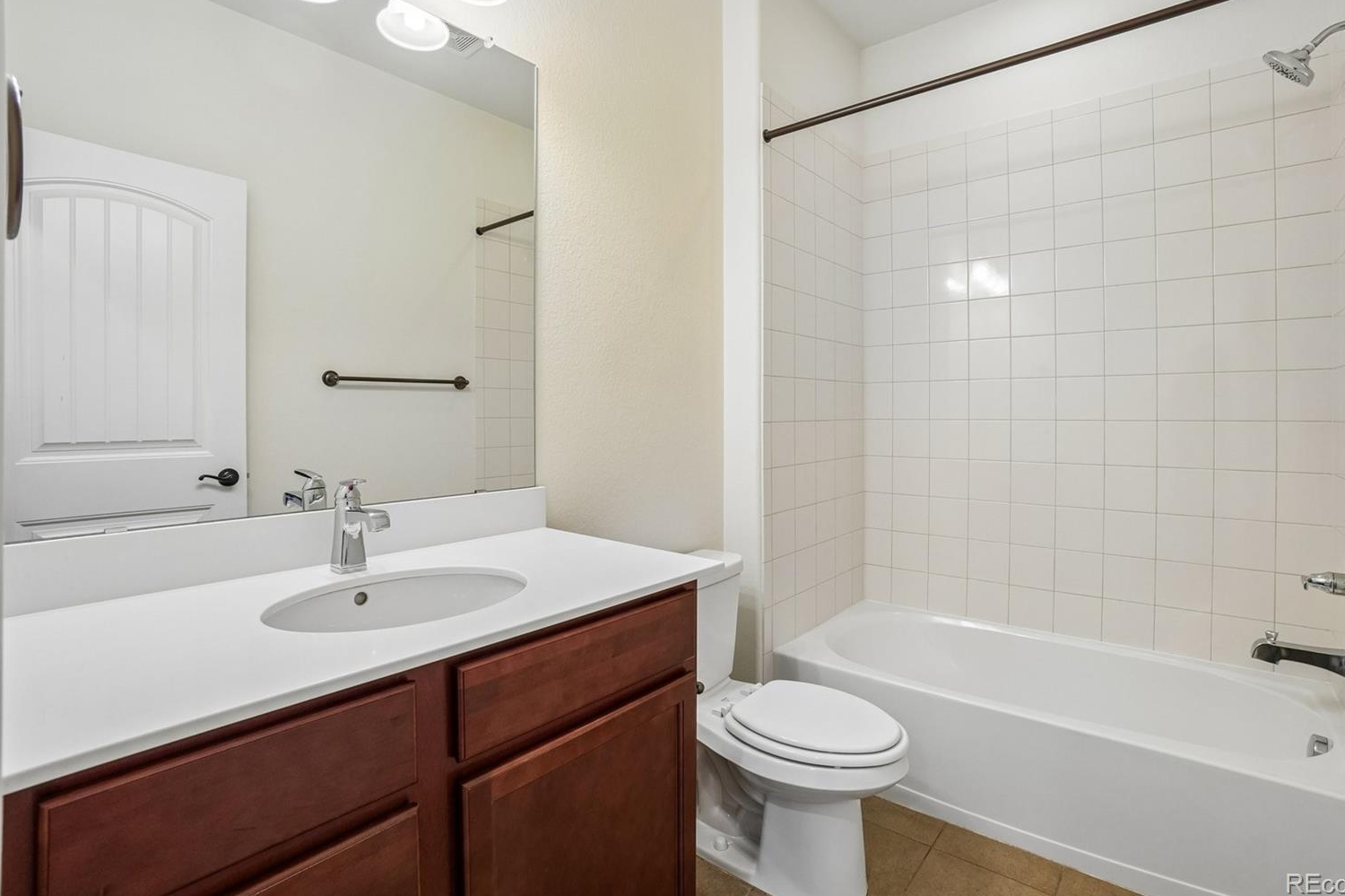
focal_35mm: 16
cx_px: 714
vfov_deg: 73.7
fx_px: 598
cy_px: 424
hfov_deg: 96.6
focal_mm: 10
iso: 400
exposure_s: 1/25
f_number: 8
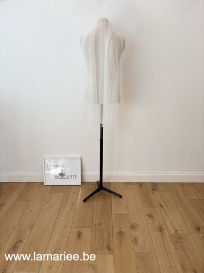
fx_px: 204
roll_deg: +0.9
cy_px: 136
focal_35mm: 26
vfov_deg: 67.3
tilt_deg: -18.9
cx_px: 102
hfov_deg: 53.0
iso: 32
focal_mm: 5.96
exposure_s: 1/165
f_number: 1.6
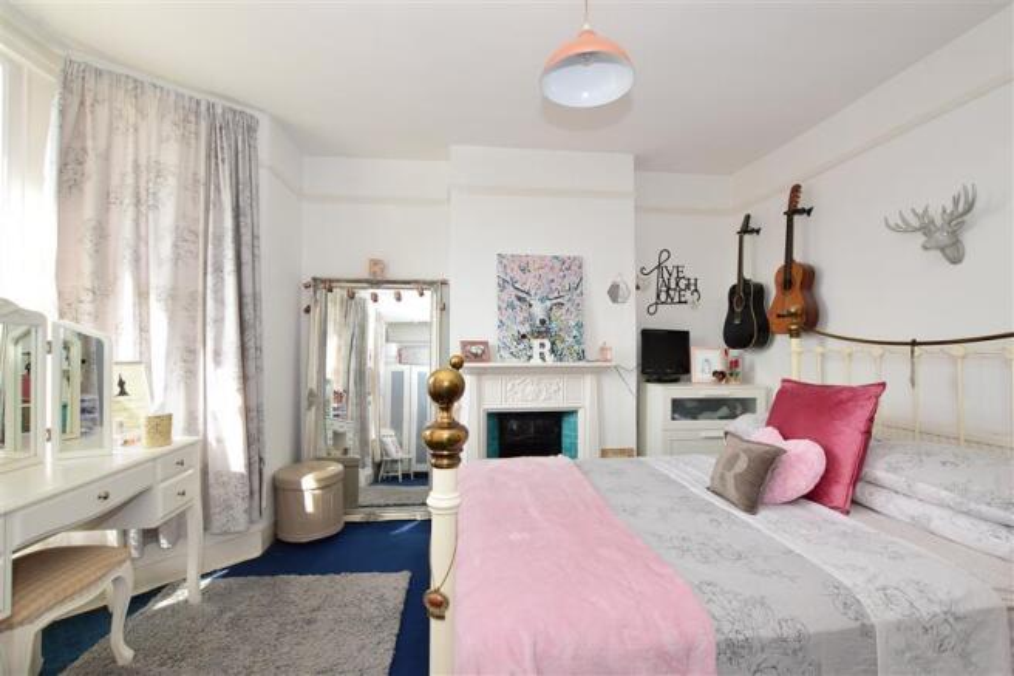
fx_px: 422
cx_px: 507
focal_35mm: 15
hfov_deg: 100.4
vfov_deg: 77.3
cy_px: 338
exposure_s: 1/50
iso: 500
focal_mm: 10
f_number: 13
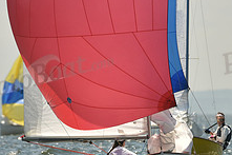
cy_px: 117
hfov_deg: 2.0
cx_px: 169
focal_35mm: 1052
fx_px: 6774
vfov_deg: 1.3
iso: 250
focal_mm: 400
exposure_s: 1/2000
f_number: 5.6
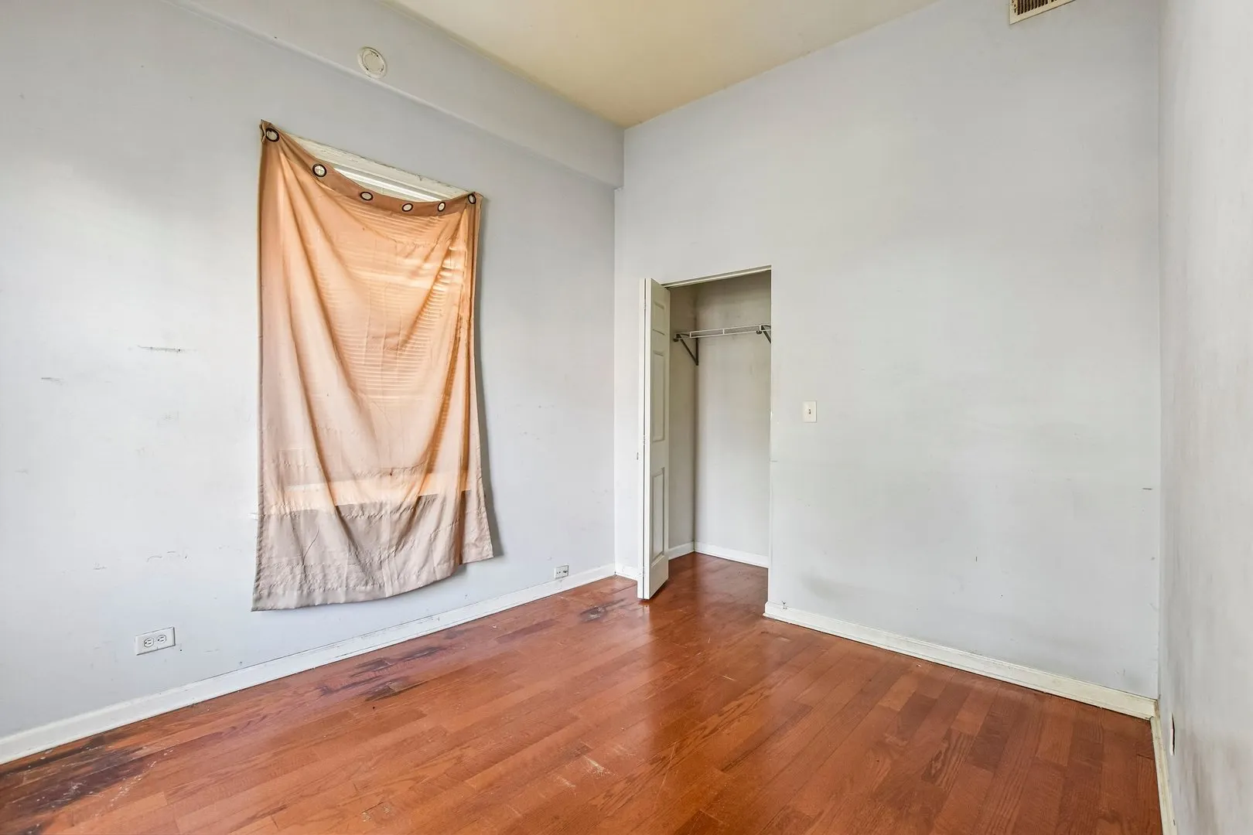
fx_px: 522
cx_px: 626
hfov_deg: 100.4
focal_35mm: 15
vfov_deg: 77.3
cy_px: 418
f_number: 8
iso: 400
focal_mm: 10
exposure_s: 1/8
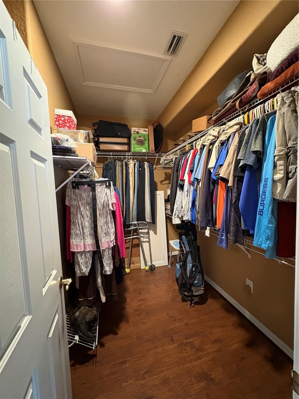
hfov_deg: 85.7
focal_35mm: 14
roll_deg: +2.8
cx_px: 150
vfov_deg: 102.1
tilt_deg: -3.5
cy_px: 200
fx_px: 161
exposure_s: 1/30
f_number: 2.2
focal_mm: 2.22
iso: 1000
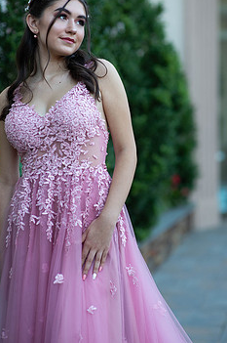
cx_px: 108
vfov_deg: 18.8
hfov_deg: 12.5
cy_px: 152
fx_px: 1034
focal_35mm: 109
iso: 250
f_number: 2
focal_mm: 85
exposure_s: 1/640
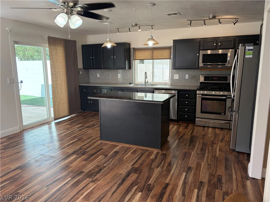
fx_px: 203
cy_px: 101
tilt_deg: -9.5
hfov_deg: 67.3
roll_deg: +0.9
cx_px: 135
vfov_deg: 53.1
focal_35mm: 26
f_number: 1.6
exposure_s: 1/153
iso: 80
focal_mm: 5.96
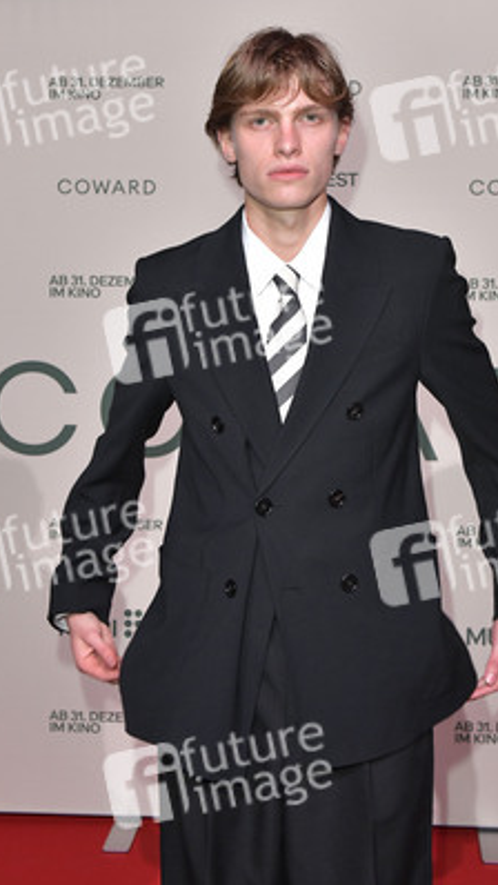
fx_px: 939
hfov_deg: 29.7
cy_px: 442
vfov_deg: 50.5
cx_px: 282
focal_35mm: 40
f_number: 6.3
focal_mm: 38
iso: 2500
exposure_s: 1/250
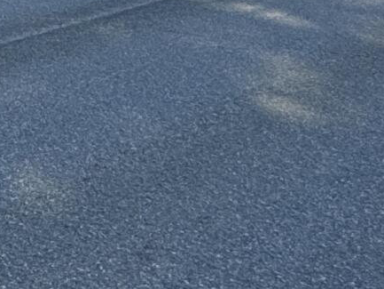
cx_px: -396
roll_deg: +0.3
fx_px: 1076
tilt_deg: +13.6
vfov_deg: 12.2
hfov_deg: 15.7
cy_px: -403
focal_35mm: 97
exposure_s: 1/1020
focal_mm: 2.22
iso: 50
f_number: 2.2
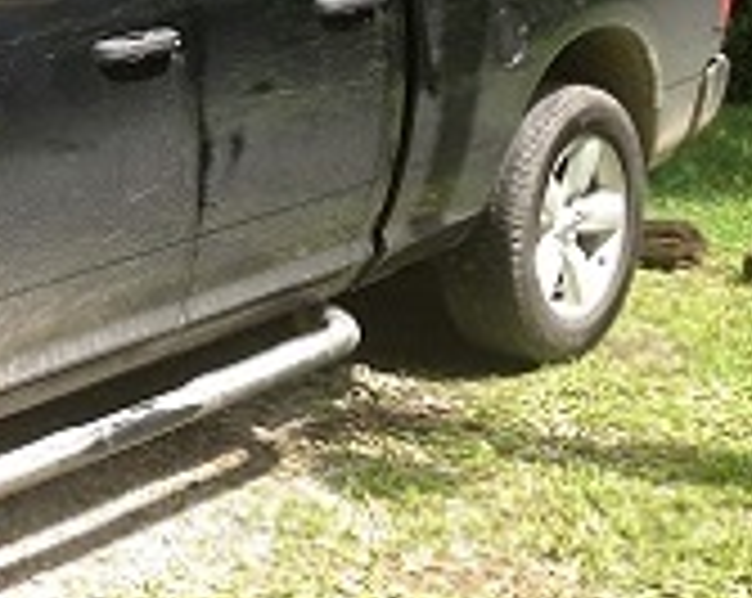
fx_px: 2000
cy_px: 56
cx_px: -225
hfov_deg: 19.6
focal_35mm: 90
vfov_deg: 16.8
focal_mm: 4.28
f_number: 2.4
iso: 50
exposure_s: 1/297
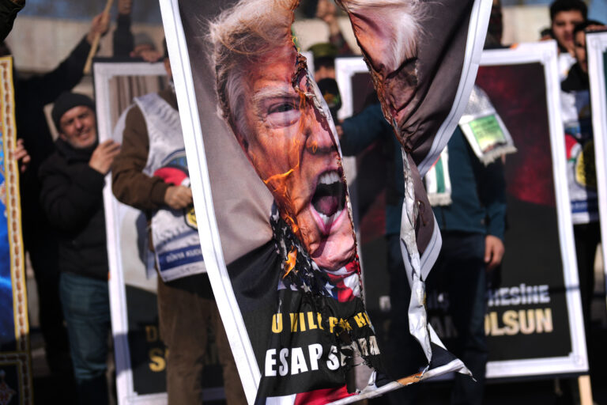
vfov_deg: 18.2
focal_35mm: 75
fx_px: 1264
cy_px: 202
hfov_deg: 27.0
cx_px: 304
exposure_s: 1/5000
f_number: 1.2
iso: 50
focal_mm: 50
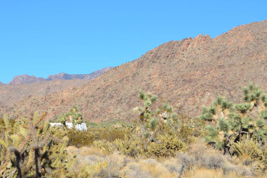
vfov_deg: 13.2
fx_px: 769
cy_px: 83
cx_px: 103
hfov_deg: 19.7
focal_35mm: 104
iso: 200
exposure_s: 1/400
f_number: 11
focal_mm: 55
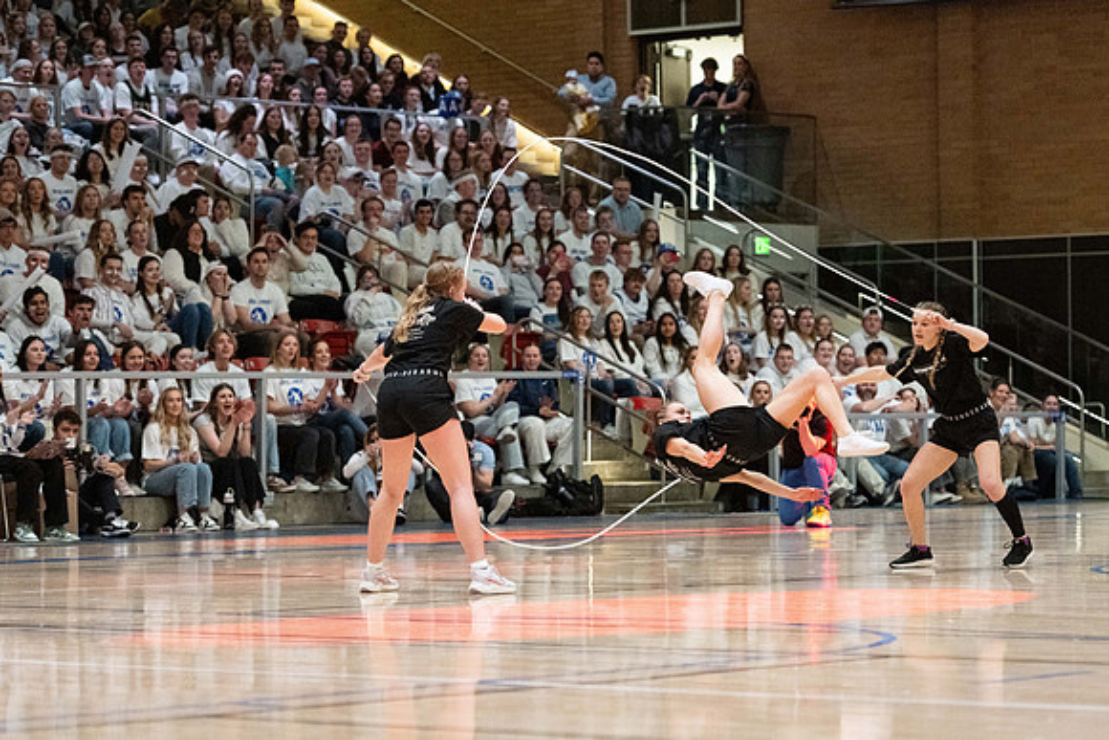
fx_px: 4016
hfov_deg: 15.7
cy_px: 434
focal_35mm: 130
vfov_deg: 10.5
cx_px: 623
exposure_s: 1/800
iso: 6400
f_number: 2.8
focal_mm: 110
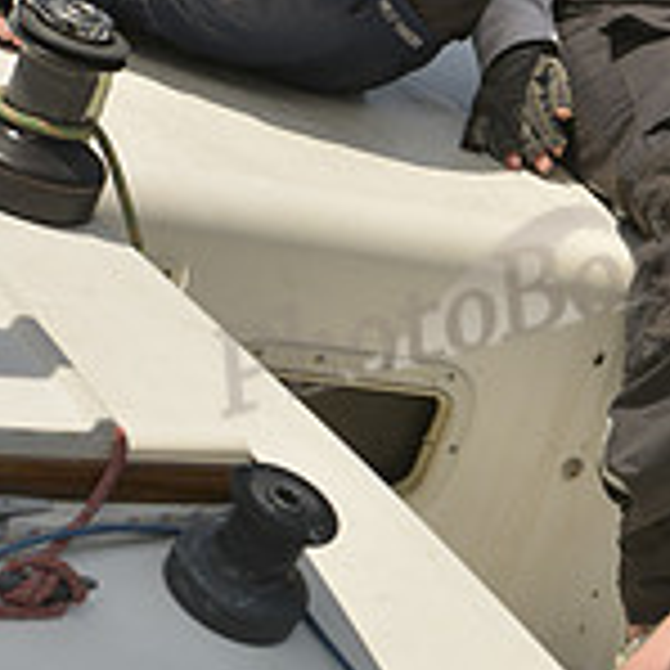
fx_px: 14453
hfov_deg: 2.6
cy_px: 470
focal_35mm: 660
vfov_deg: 2.7
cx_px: 1084
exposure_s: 1/1000
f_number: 9
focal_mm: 200
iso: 280
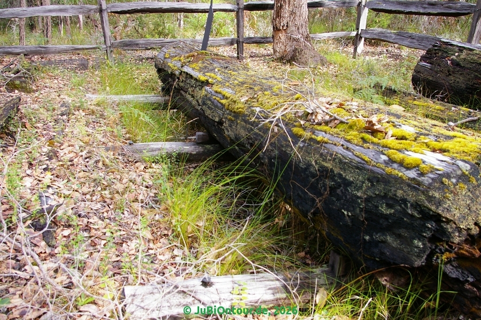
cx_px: 240
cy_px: 160
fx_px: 461
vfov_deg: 38.3
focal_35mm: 34
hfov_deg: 55.1
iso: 400
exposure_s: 1/60
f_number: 5.6
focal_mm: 23
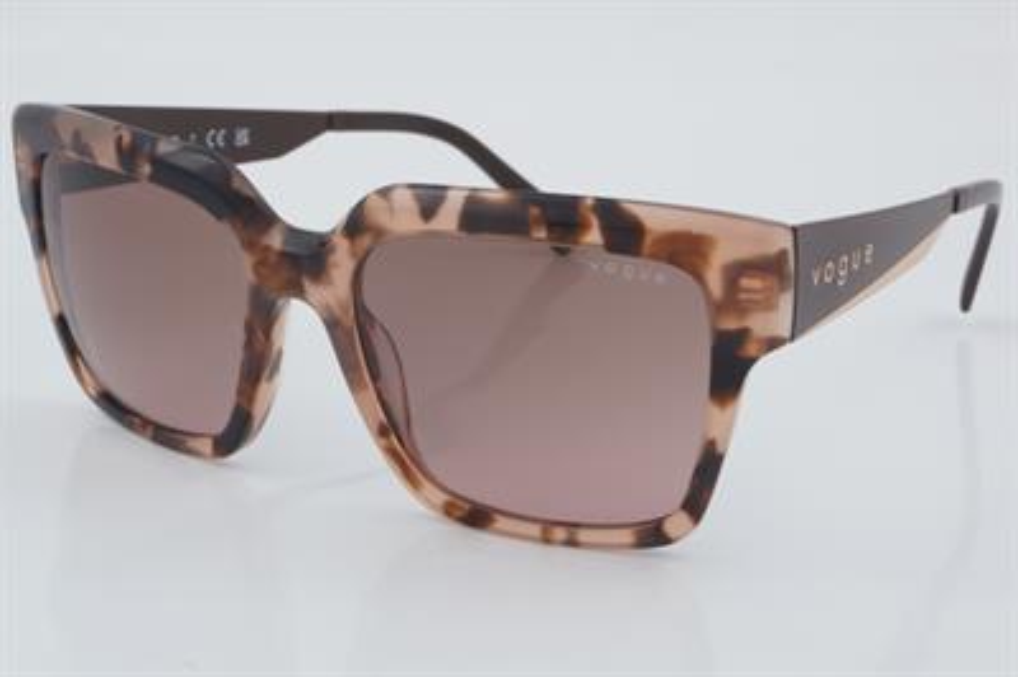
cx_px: 509
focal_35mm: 82
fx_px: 2331
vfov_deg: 16.5
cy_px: 338
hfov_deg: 24.6
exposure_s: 1/4
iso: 100
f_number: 32
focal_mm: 55
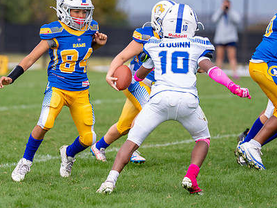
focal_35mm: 349
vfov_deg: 4.3
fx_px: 2794
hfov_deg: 5.7
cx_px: 92
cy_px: 83
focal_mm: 200
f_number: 2.8
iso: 250
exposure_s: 1/2000
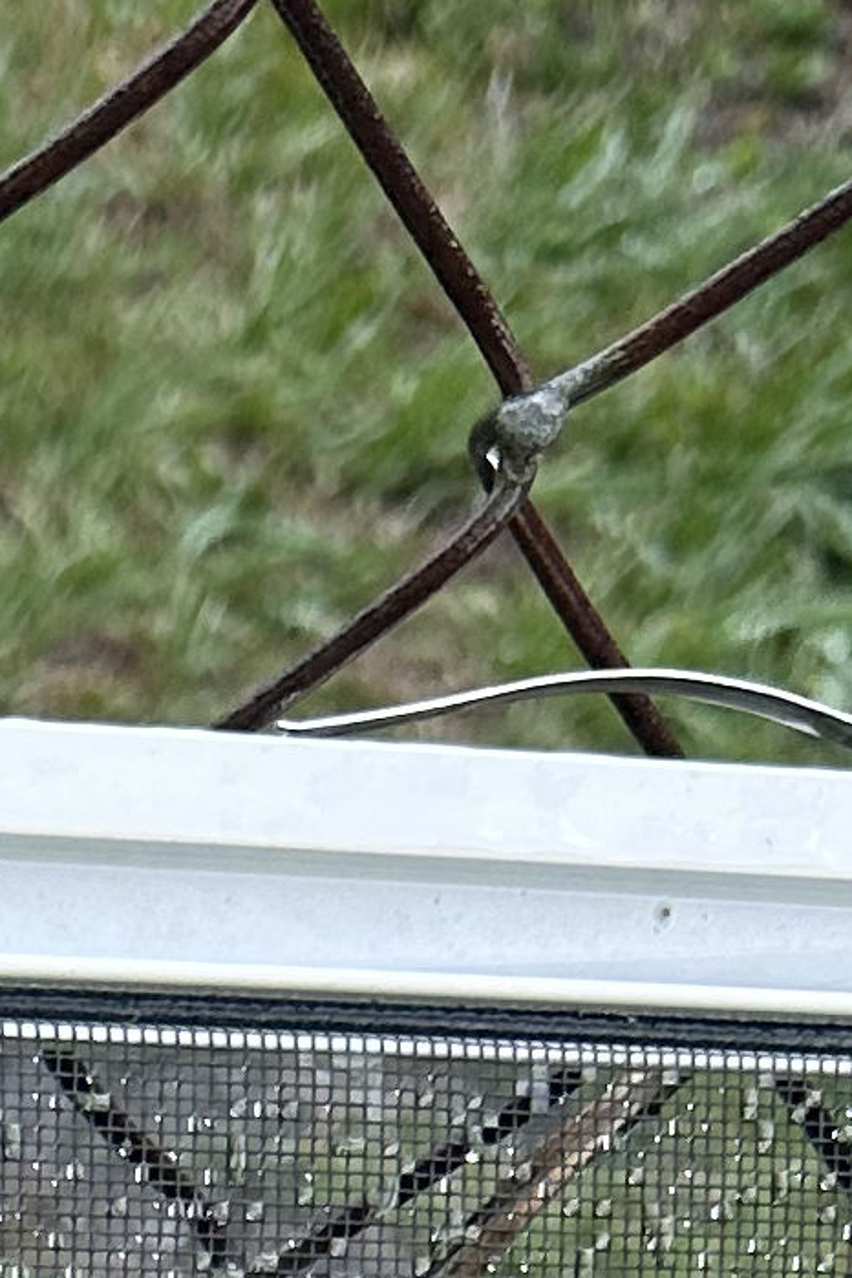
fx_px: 5112
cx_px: -931
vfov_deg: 11.5
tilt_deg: -47.2
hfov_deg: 8.9
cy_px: 3141
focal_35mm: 144
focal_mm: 6.86
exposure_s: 1/785
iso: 80
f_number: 1.78
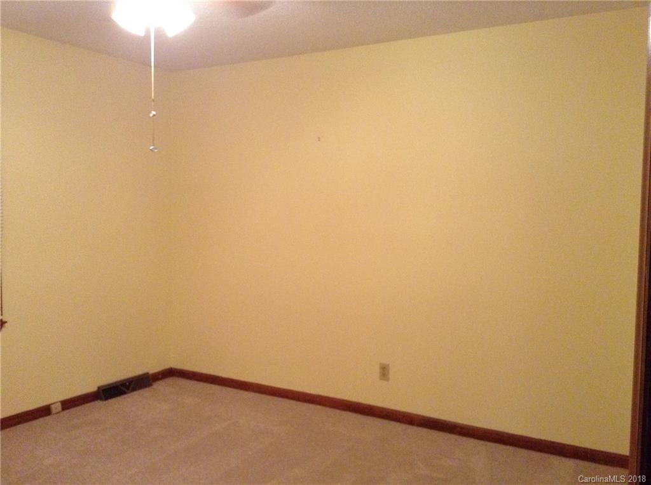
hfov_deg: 55.4
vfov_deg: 42.8
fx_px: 619
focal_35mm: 33
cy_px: 242
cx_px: 326
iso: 200
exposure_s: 1/25
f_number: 2.4
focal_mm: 3.3
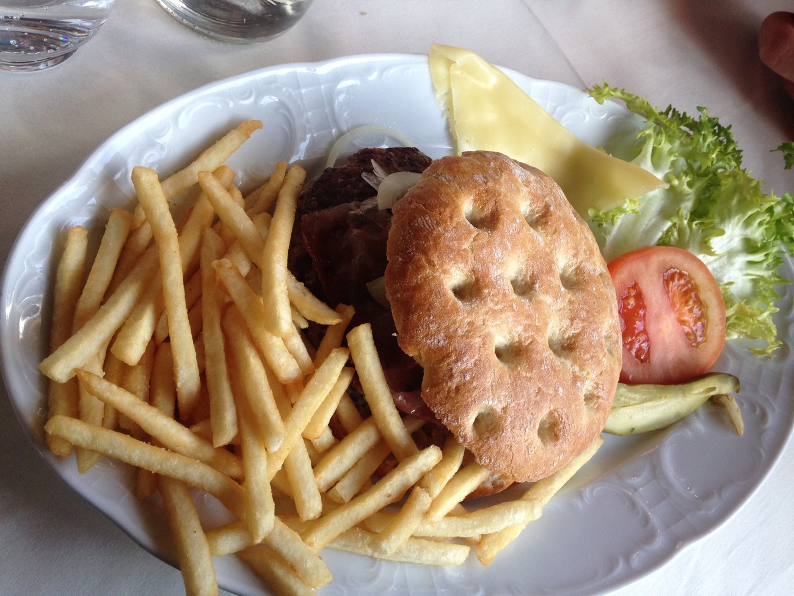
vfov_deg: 42.9
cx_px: 397
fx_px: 757
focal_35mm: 33
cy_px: 298
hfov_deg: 55.4
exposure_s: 1/120
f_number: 2.4
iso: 80
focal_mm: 4.12
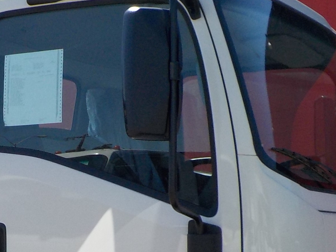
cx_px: -40
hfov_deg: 18.0
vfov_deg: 13.9
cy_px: 246
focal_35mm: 105
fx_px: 1019
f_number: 3.3
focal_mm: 4.1
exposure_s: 1/800
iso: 125
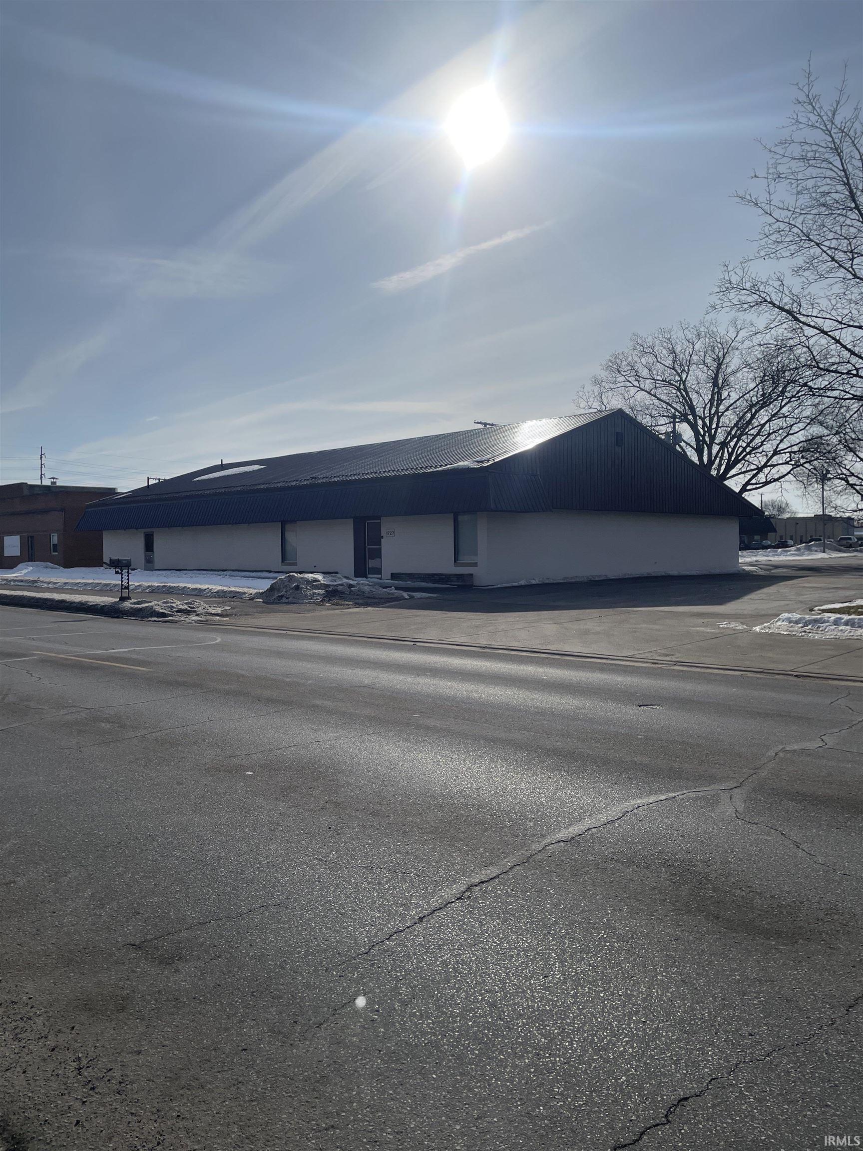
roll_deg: +2.0
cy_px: 576
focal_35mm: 26
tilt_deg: +0.2
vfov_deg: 67.3
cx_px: 432
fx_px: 864
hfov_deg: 53.1
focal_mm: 4.2
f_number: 1.6
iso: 32
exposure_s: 1/17241
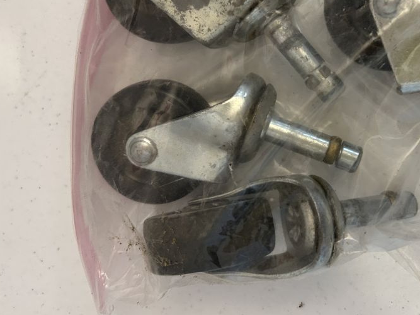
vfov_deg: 36.3
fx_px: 473
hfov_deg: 47.0
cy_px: 99
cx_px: 285
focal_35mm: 39
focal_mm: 5.7
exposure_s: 1/60
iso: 320
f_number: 1.5
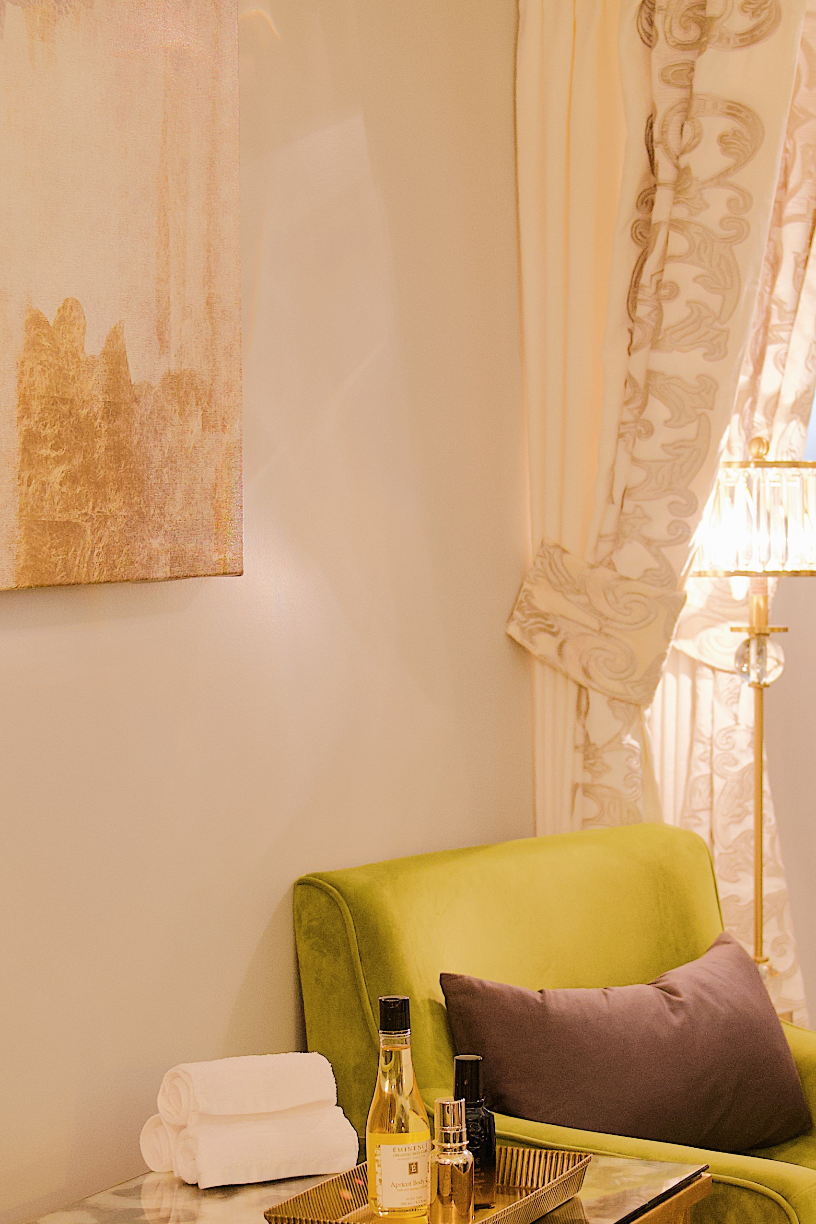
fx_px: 2652
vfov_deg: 25.7
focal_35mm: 78
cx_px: 564
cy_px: 880
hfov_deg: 17.4
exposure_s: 1/30
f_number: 2.8
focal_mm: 33
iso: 800
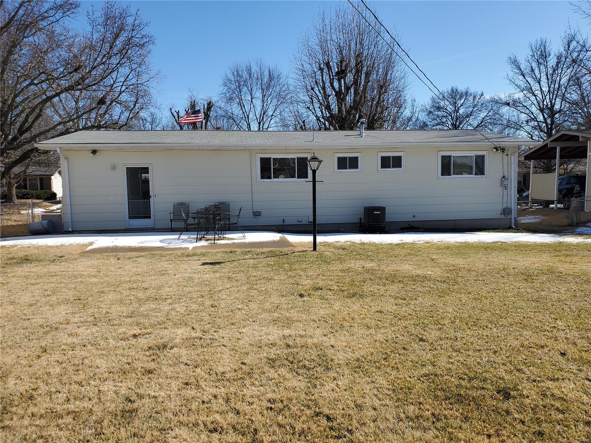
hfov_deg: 67.3
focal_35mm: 26
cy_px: 222
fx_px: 444
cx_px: 296
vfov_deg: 53.1
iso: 50
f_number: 2.4
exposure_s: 1/1588
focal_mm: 4.3
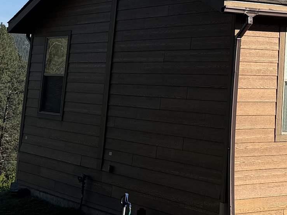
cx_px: 349
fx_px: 829
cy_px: -101
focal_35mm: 100
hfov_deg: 18.6
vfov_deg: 13.9
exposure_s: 1/4049
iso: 80
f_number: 1.78
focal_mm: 6.76
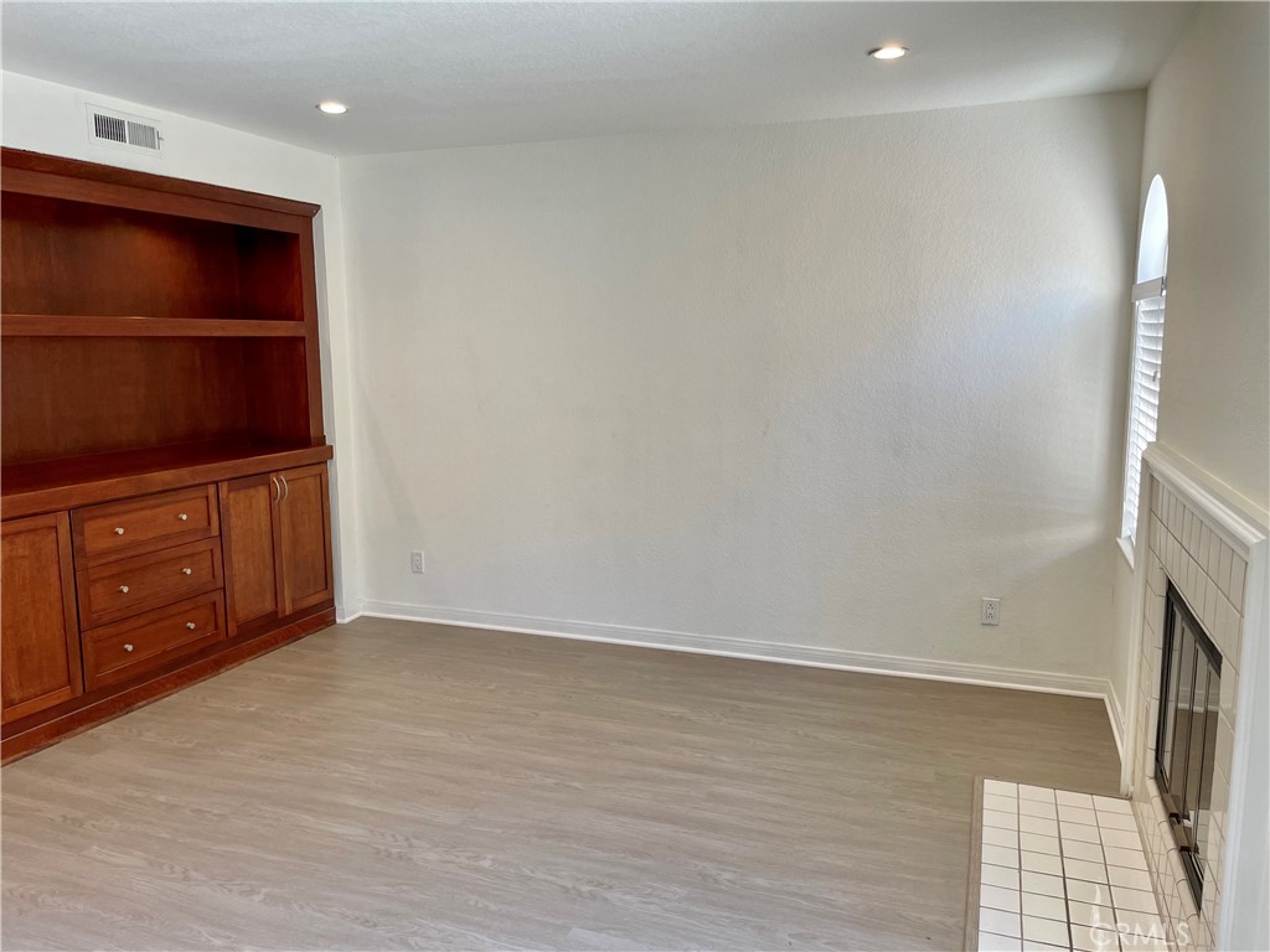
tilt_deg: -7.8
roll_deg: +0.7
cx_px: 635
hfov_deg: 67.3
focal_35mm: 26
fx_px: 954
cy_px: 476
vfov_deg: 53.1
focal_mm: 4.2
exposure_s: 1/120
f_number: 1.6
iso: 80
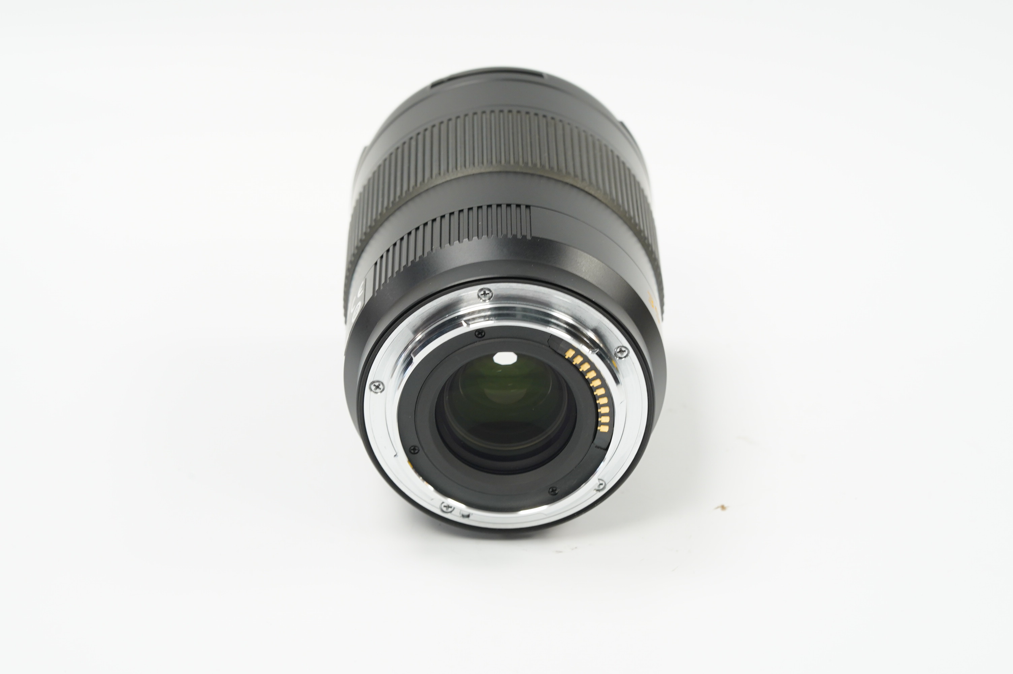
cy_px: 337
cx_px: 506
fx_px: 2530
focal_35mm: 90
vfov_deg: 15.2
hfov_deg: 22.6
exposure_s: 1/10
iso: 1000
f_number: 11
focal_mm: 90
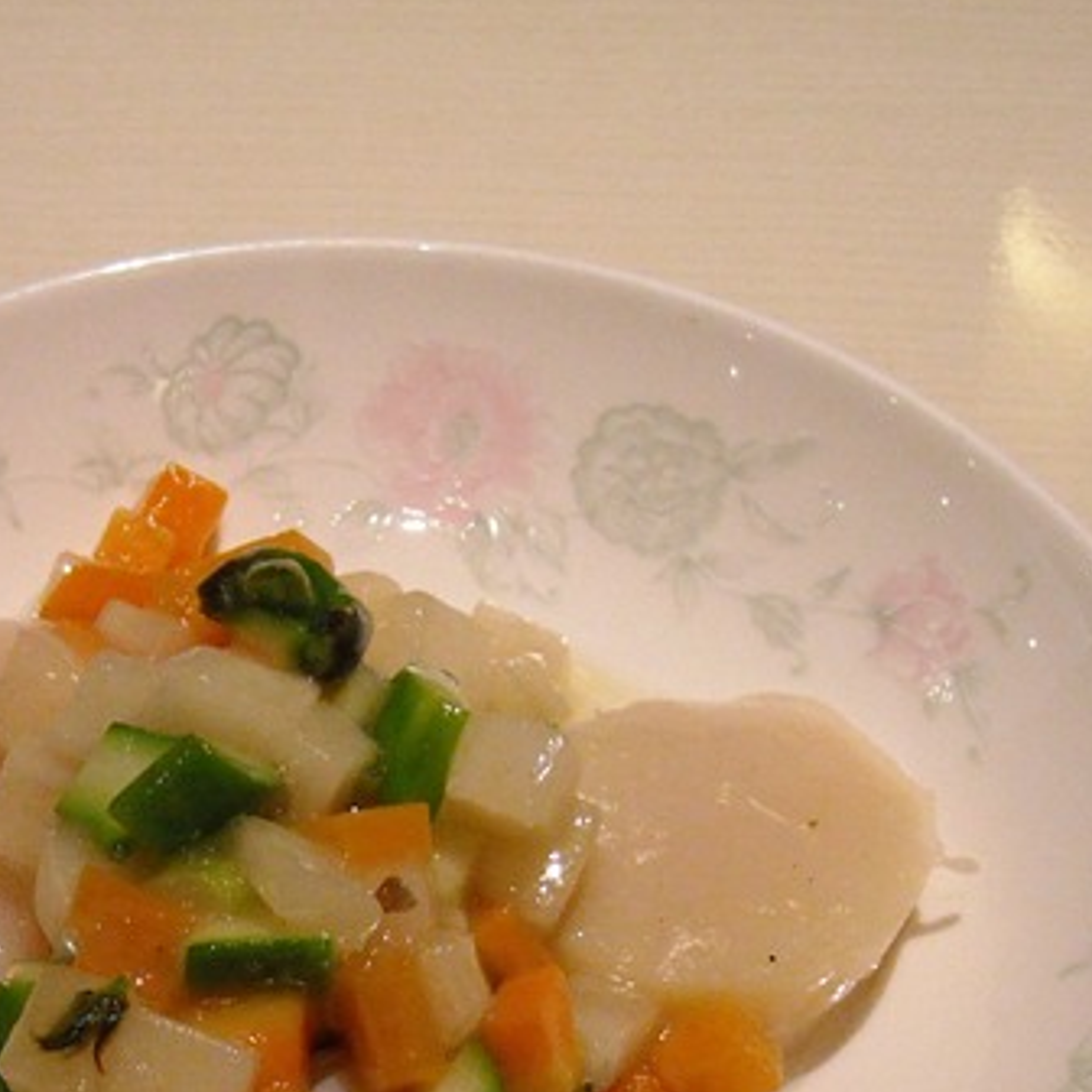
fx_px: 3212
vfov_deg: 18.8
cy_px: 1069
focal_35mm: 90
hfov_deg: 19.0
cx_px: 148
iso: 455
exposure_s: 1/201
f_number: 2.8
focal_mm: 5.7
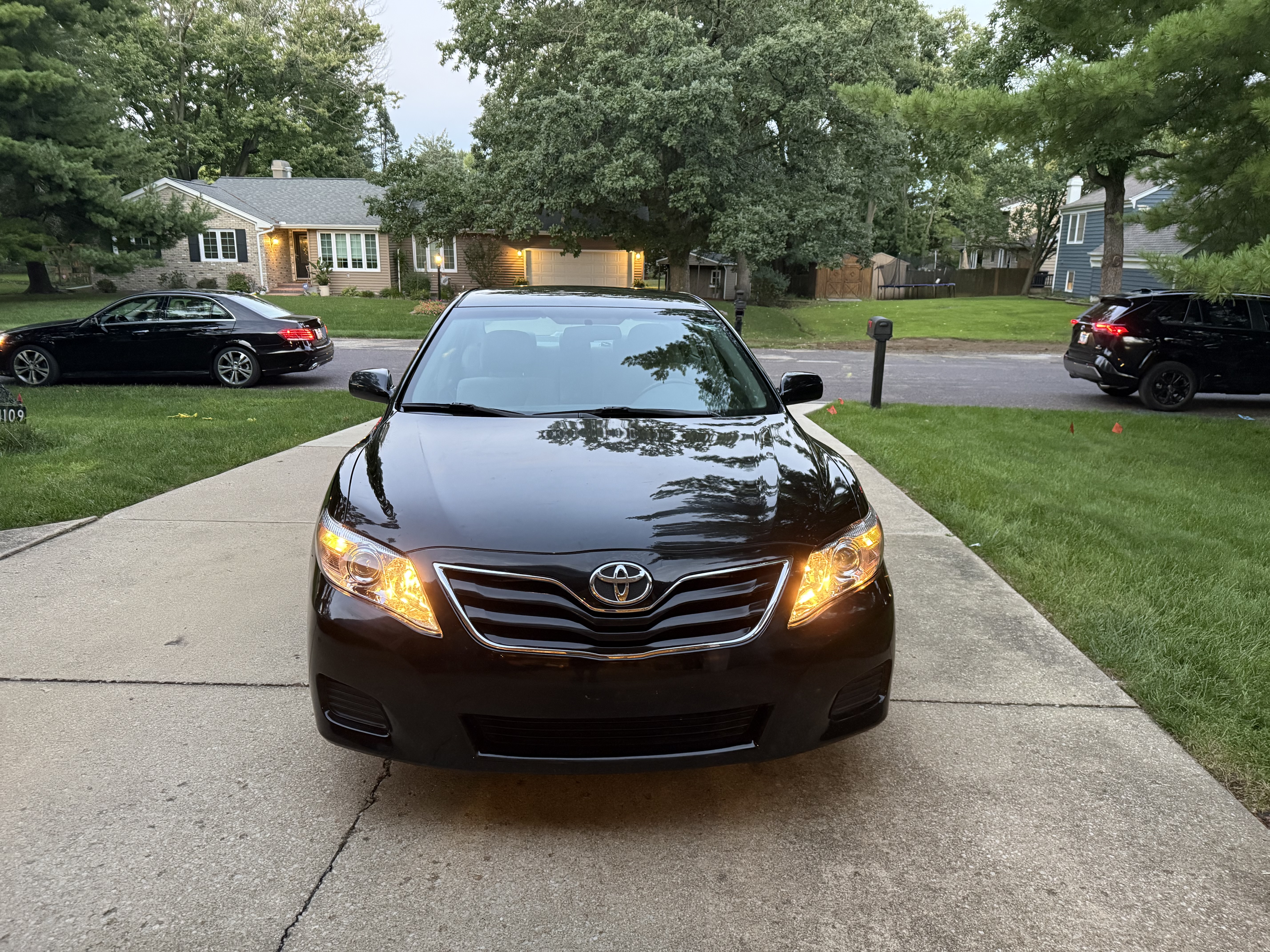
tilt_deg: -12.8
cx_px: 635
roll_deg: -0.4
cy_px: 476
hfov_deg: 71.6
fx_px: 881
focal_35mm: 24
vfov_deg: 56.8
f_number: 1.78
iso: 640
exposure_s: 1/41
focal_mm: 6.76
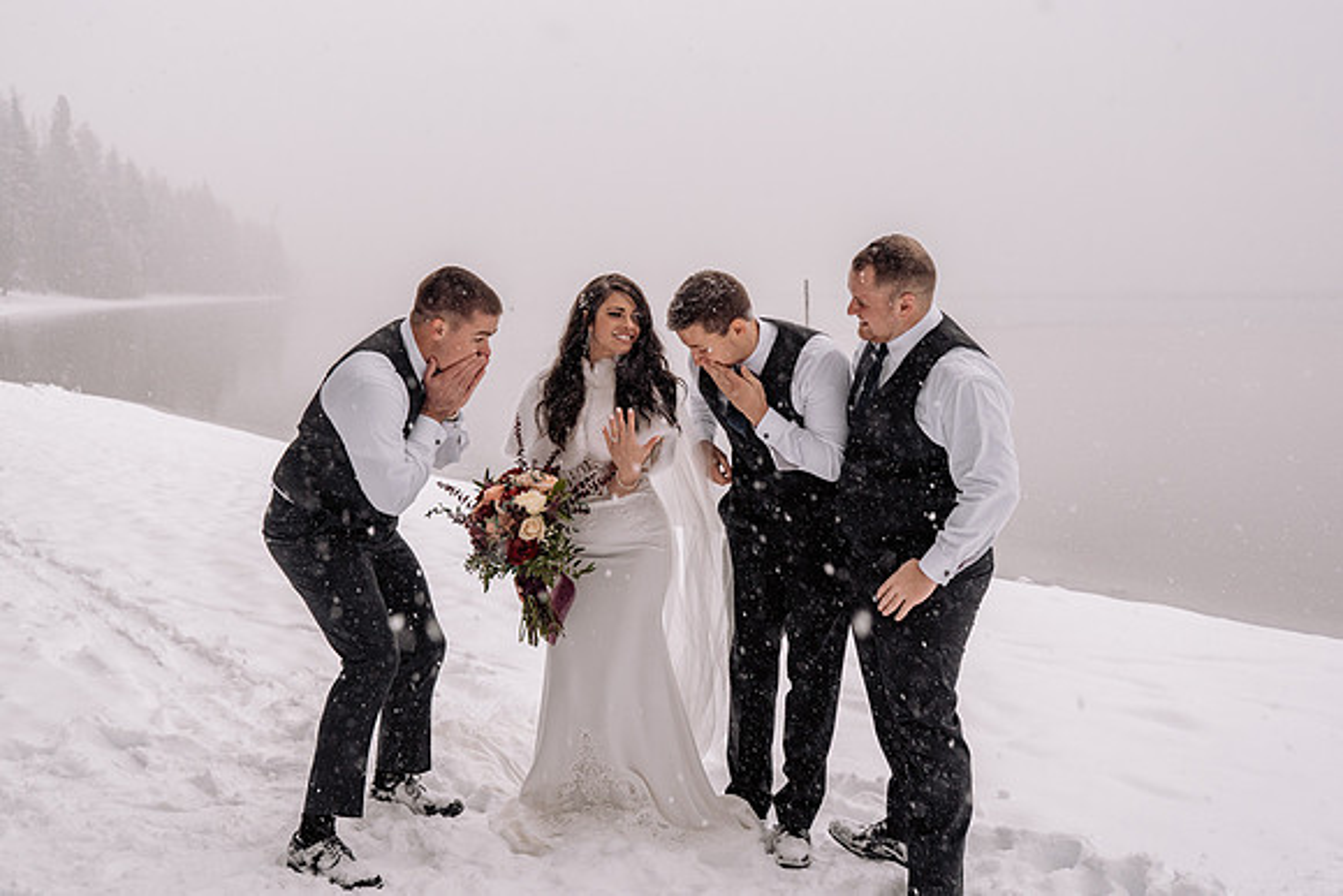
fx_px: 1425
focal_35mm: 38
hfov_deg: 50.4
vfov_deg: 34.9
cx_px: 610
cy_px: 407
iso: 1250
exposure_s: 1/250
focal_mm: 35
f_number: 5
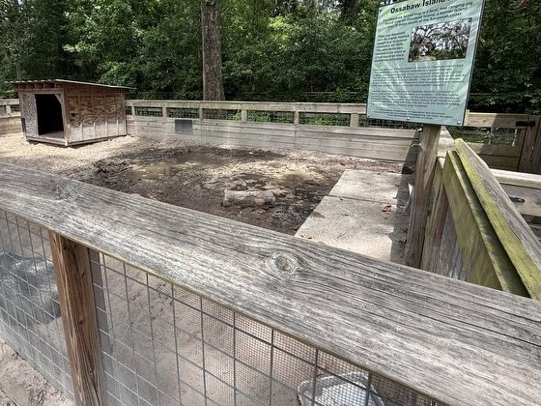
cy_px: 160
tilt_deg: -14.5
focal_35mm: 20
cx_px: 207
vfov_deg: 65.3
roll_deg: +0.4
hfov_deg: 80.4
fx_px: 313
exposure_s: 1/427
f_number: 2.2
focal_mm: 2.22
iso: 50
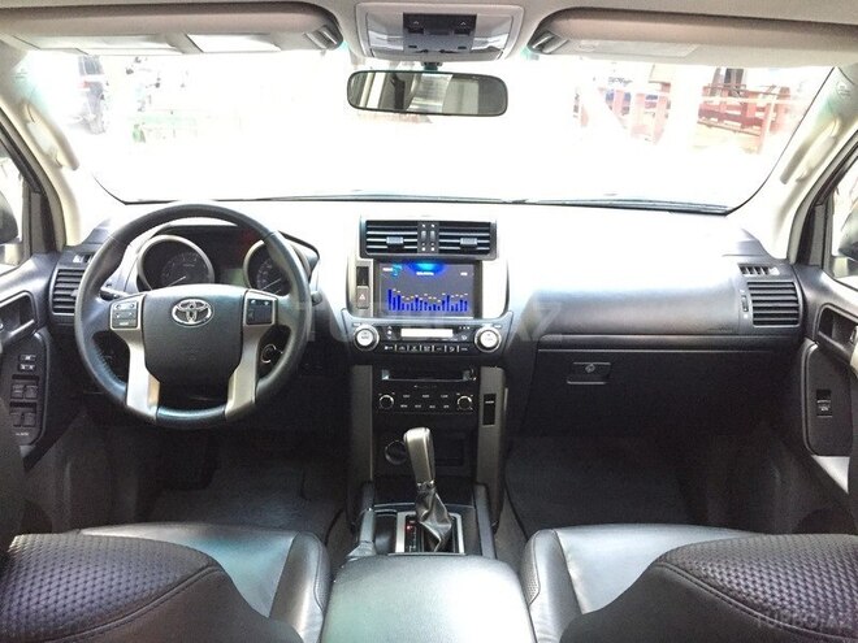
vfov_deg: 48.2
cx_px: 429
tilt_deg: -21.1
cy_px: 322
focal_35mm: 29
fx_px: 719
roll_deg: -3.5
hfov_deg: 61.7
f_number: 2.2
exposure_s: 1/17
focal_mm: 4.15
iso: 400
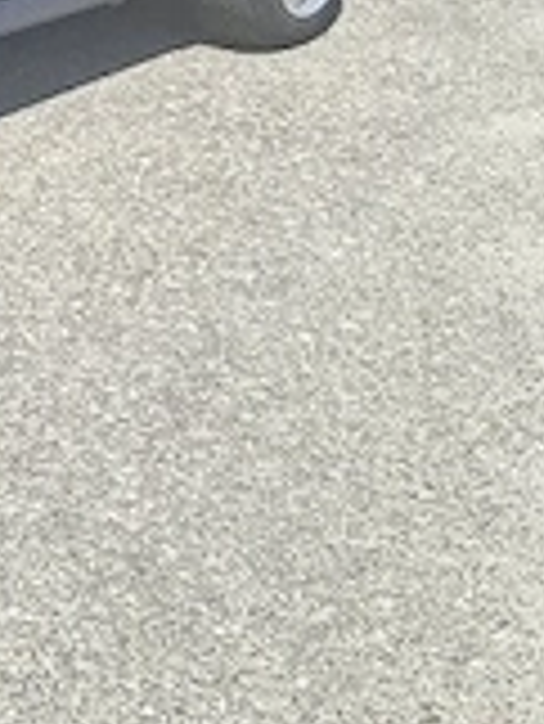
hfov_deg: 12.1
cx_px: -373
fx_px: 2386
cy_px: -220
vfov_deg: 16.3
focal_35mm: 114
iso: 32
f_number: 1.8
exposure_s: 1/526
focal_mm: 5.54
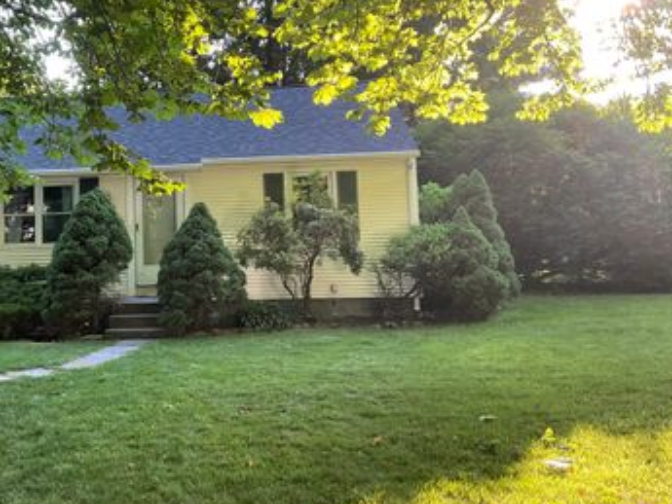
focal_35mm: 42
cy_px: 178
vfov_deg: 34.1
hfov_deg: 43.9
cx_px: 206
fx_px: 816
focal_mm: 3
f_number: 1.8
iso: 32
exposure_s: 1/120
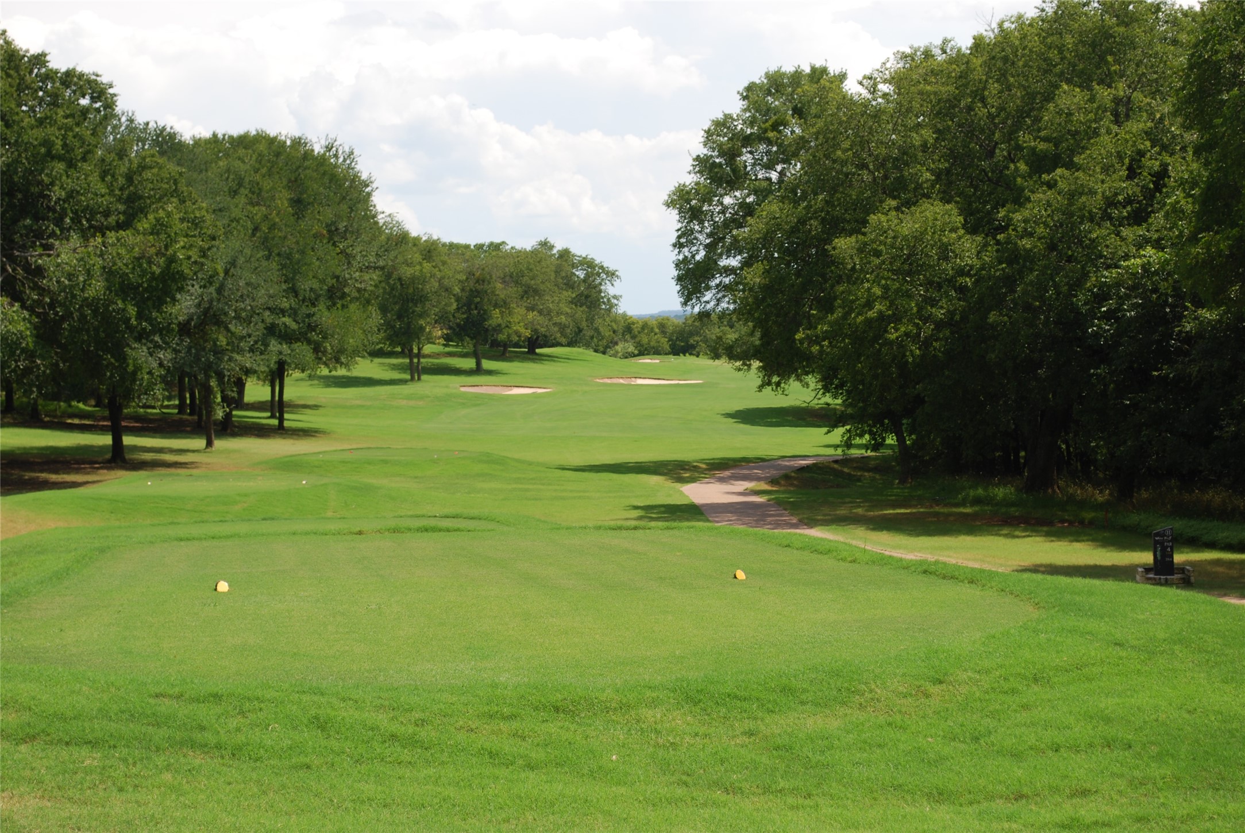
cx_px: 622
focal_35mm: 82
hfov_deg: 24.6
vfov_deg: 16.6
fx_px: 2856
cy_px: 416
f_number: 8
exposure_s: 1/200
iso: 100
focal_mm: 55
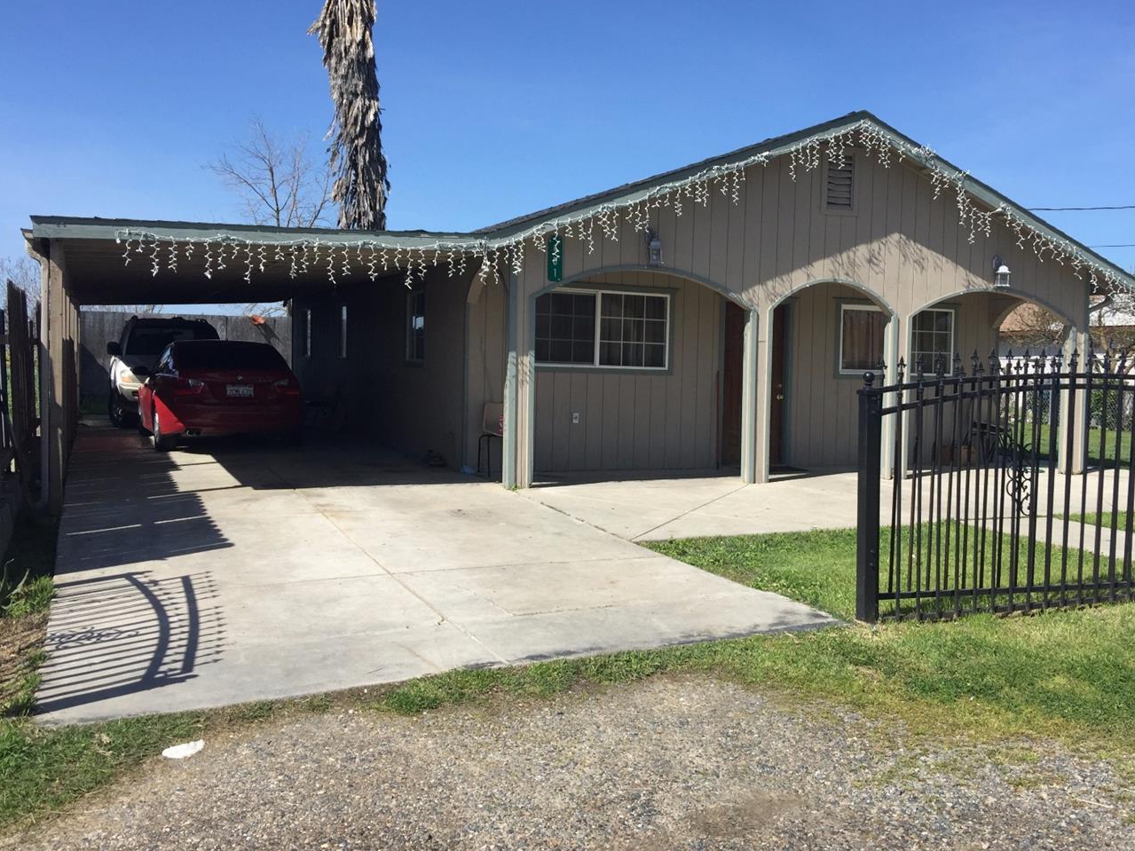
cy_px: 426
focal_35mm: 34
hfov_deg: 53.8
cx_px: 645
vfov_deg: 41.8
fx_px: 1115
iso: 32
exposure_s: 1/2083
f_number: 2.2
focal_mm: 4.15
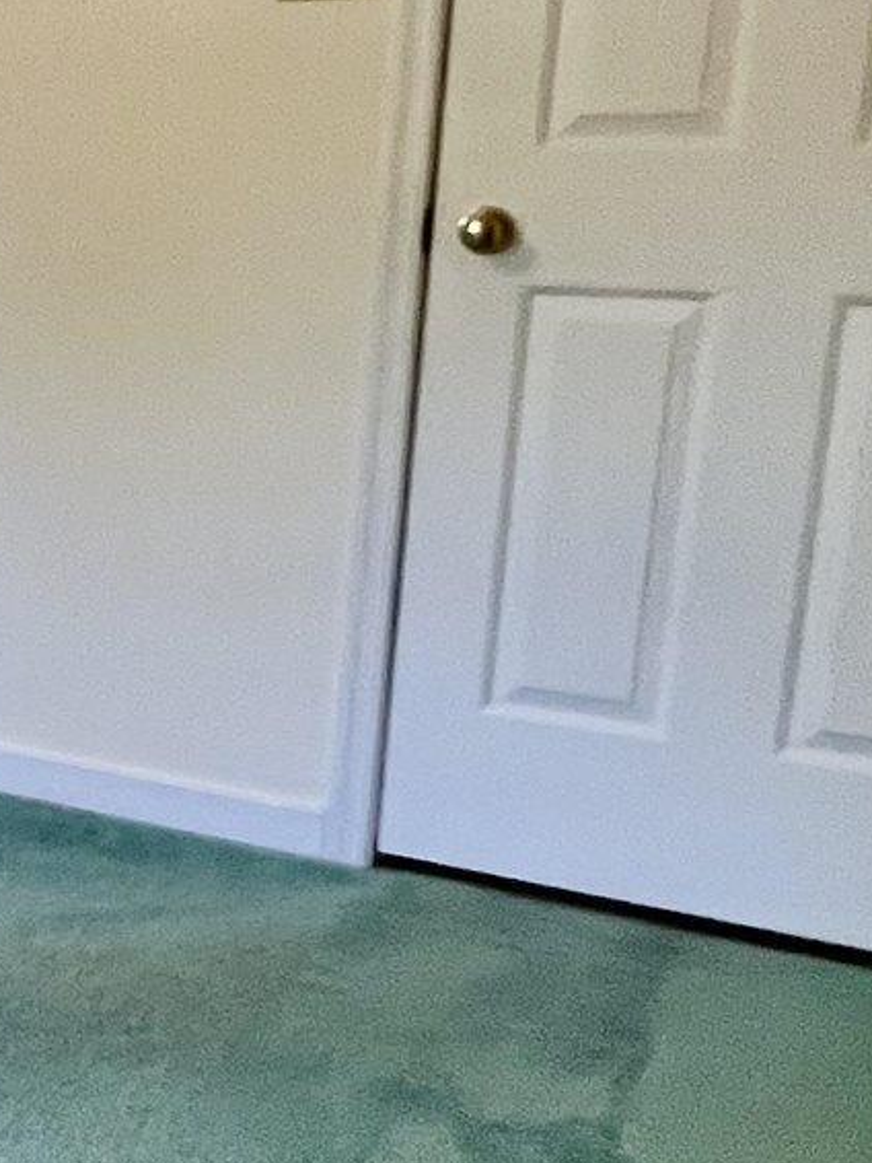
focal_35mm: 53
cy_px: 484
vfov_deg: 36.1
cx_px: -722
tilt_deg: -11.5
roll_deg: +2.5
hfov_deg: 19.8
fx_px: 1779
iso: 200
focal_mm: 1.57
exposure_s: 1/120
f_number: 1.8
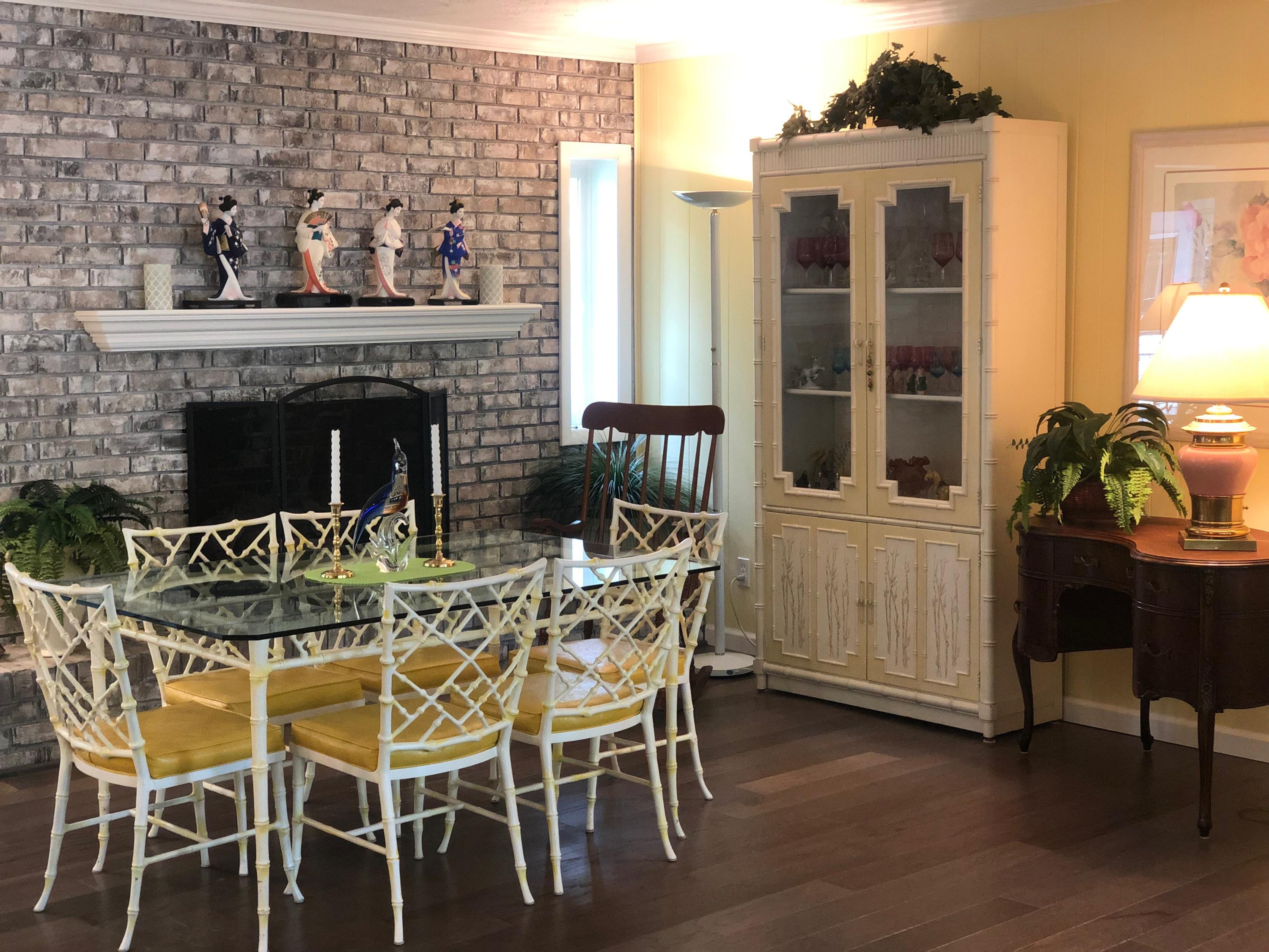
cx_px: 634
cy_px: 476
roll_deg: +0.1
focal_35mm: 52
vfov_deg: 28.0
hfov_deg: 36.8
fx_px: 1906
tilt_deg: -5.0
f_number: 2.4
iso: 100
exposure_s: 1/30
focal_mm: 6
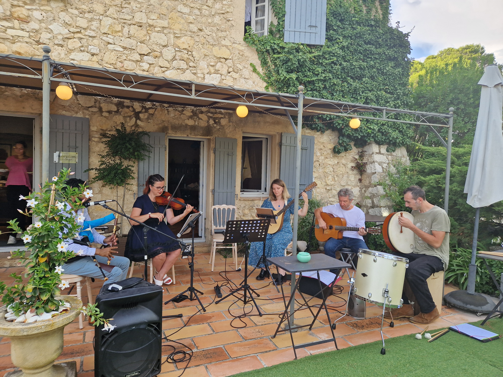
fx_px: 334
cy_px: 188
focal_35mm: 23
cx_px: 252
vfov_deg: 58.9
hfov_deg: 73.9
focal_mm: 5.4
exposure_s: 1/180
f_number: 1.8
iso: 50
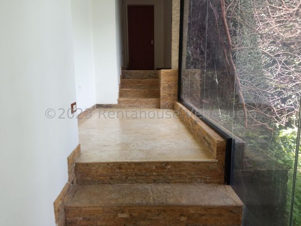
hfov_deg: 65.3
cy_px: 113
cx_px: 150
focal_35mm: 27
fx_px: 235
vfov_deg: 51.4
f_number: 2.2
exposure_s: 1/50
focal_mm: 3.79
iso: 142
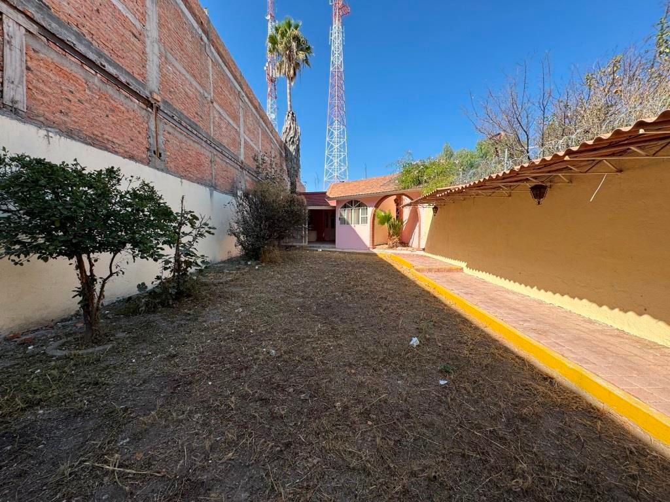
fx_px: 271
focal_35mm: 14
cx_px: 335
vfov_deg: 85.7
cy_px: 251
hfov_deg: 102.1
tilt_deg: -3.3
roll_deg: -0.1
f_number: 2.2
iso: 50
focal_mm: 2.22
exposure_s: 1/821
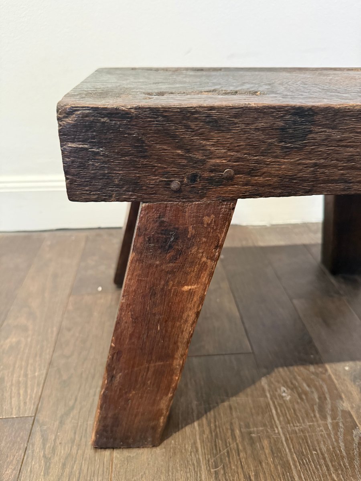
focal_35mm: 24
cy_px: 240
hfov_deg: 56.8
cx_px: 180
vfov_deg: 71.6
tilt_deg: -29.8
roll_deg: -0.8
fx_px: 334
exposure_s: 1/50
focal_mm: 6.76
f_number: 1.78
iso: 640
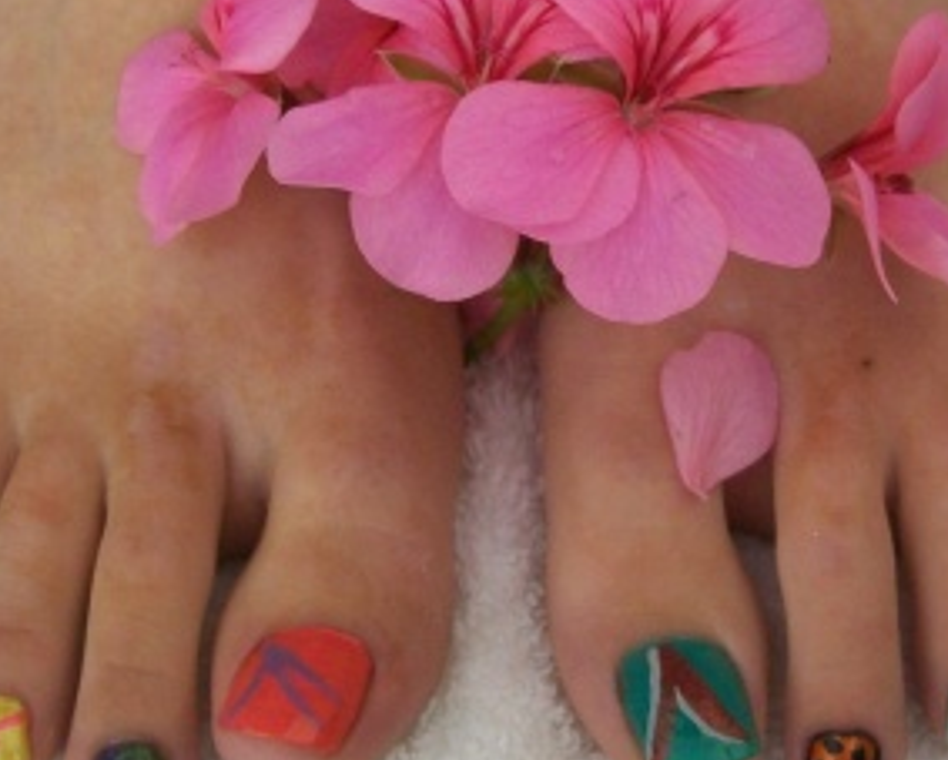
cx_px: 556
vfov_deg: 25.4
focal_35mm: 60
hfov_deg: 31.4
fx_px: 1685
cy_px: 308
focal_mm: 6.1
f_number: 2.7
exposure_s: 1/30
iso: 160
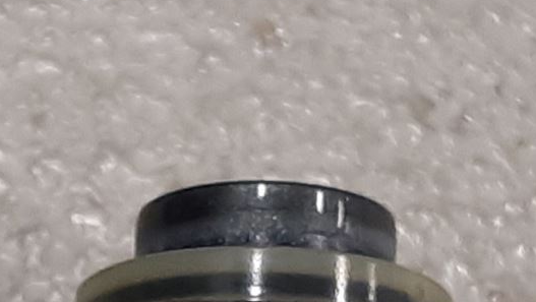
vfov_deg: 10.8
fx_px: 1564
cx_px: 175
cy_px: 391
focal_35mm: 110
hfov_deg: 19.4
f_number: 1.7
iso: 100
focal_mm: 3.93
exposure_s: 1/50
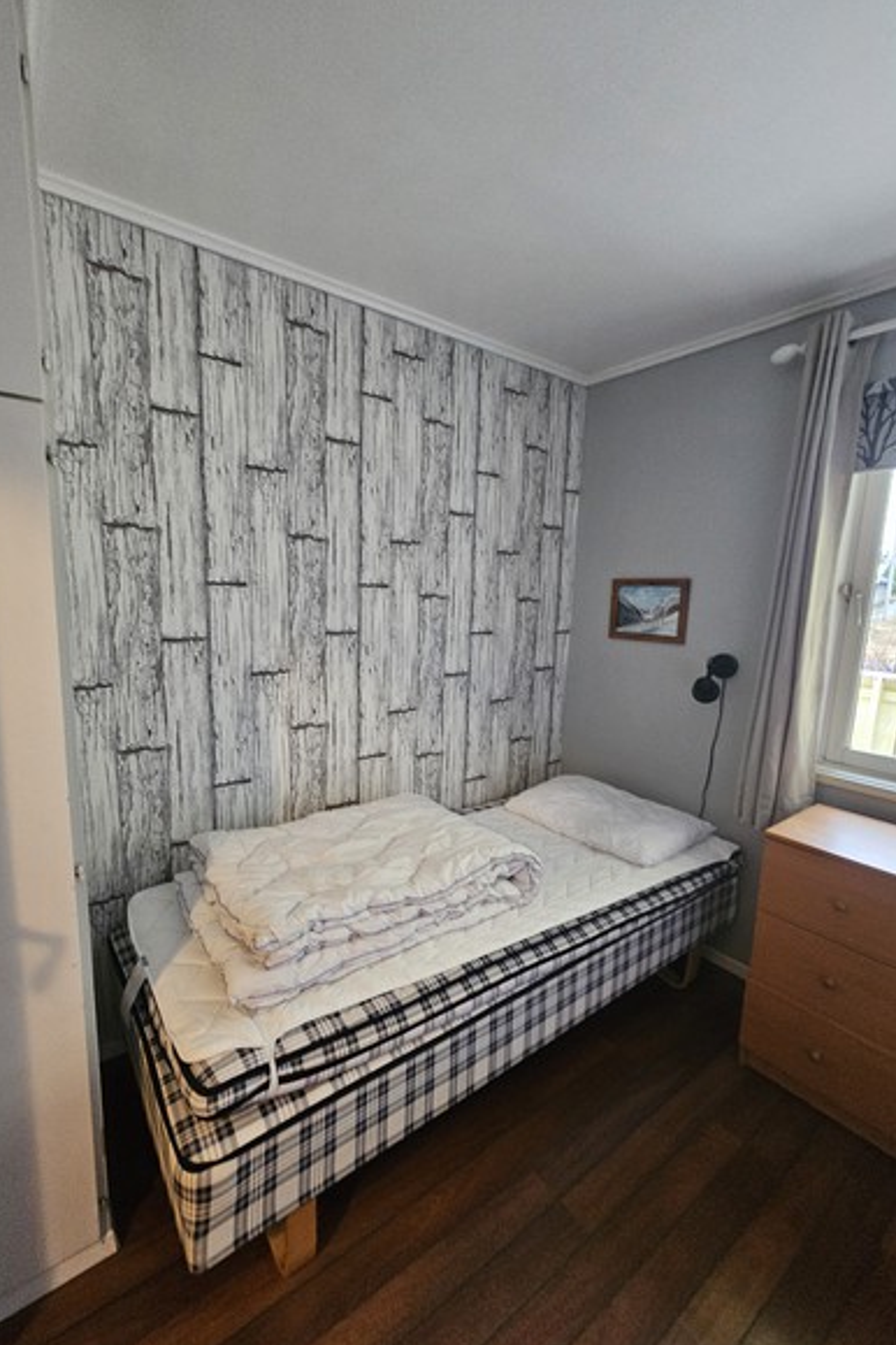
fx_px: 523
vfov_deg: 104.2
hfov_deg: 81.1
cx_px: 420
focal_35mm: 14
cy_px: 688
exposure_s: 1/33.3
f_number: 2.2
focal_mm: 2.2
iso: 640
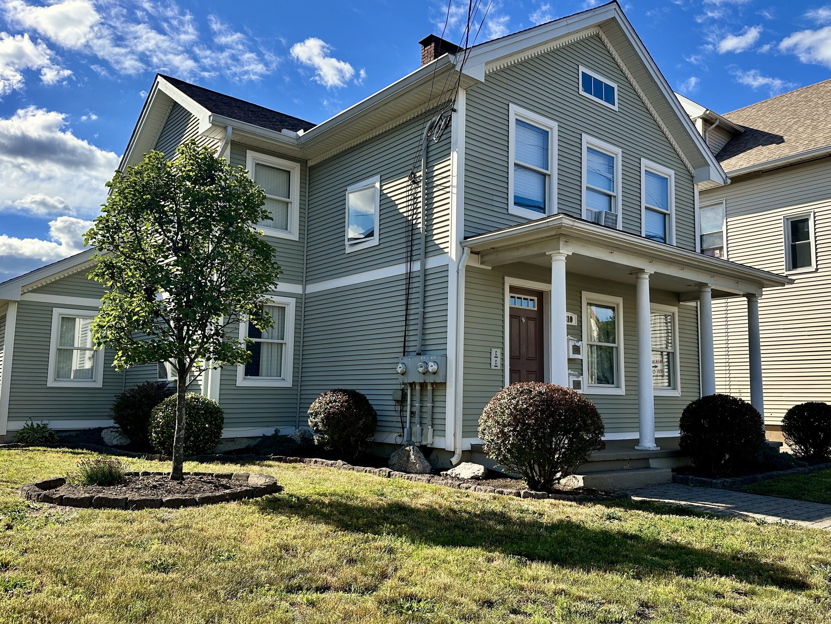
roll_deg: -0.2
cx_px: 431
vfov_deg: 49.7
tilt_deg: +5.3
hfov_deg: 63.4
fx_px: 672
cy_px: 314
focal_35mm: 28
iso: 80
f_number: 1.78
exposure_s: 1/2732
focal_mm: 6.86
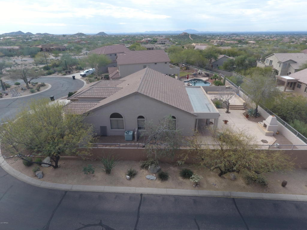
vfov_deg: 66.0
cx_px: 154
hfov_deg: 81.7
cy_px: 115
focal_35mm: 20
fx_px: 177
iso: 100
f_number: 2.8
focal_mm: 3.61
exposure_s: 1/428
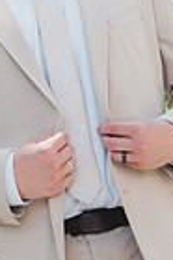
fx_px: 1163
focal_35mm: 161
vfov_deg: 12.7
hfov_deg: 8.5
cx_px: 76
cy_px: 52
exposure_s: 1/5000
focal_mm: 50
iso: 800
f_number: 1.8
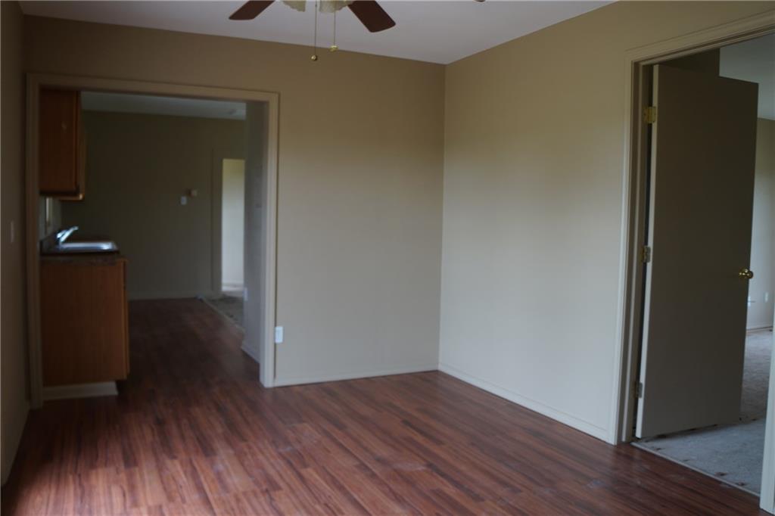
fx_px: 581
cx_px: 388
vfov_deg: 47.9
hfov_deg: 67.4
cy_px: 258
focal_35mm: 27
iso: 100
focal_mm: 18
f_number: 3.5
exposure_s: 1/15
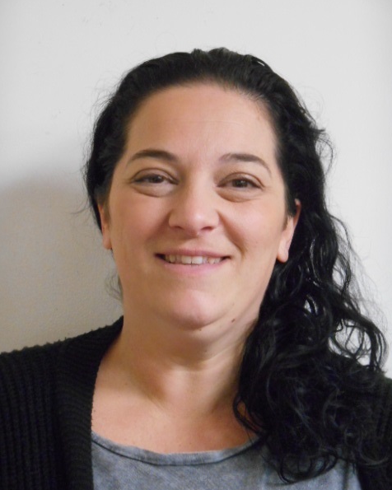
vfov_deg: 22.7
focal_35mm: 84
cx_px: 197
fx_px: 1218
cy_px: 239
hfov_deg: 18.3
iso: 800
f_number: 4.7
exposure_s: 1/15
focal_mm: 14.3
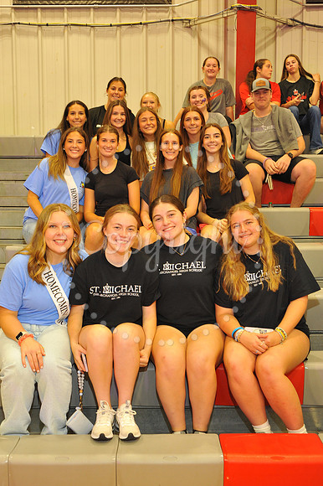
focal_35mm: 40
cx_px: 162
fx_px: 539
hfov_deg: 33.4
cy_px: 243
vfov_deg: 48.5
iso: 1600
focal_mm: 40
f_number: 6.3
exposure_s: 1/60
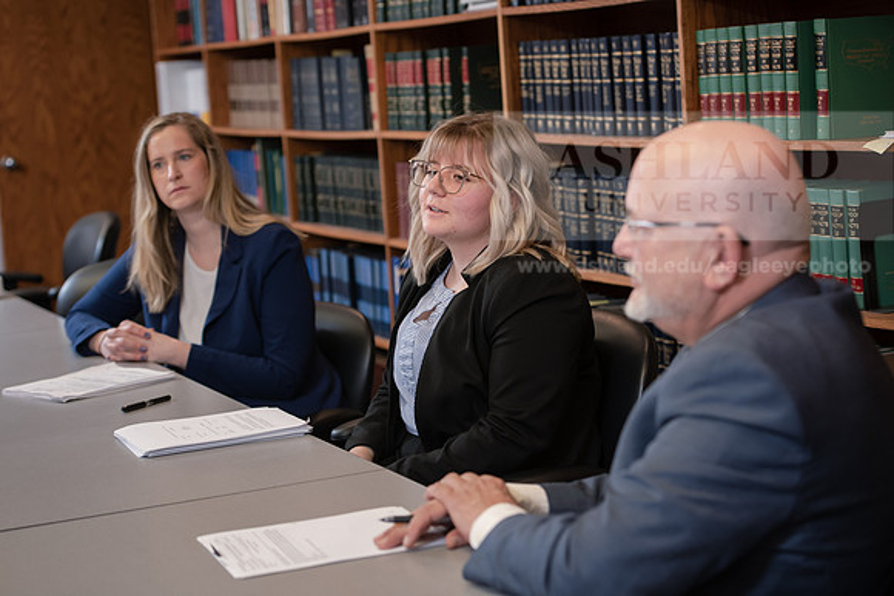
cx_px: 447
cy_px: 298
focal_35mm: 70
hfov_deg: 28.8
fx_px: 1739
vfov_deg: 19.5
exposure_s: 1/125
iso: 1000
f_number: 3.5
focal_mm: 70
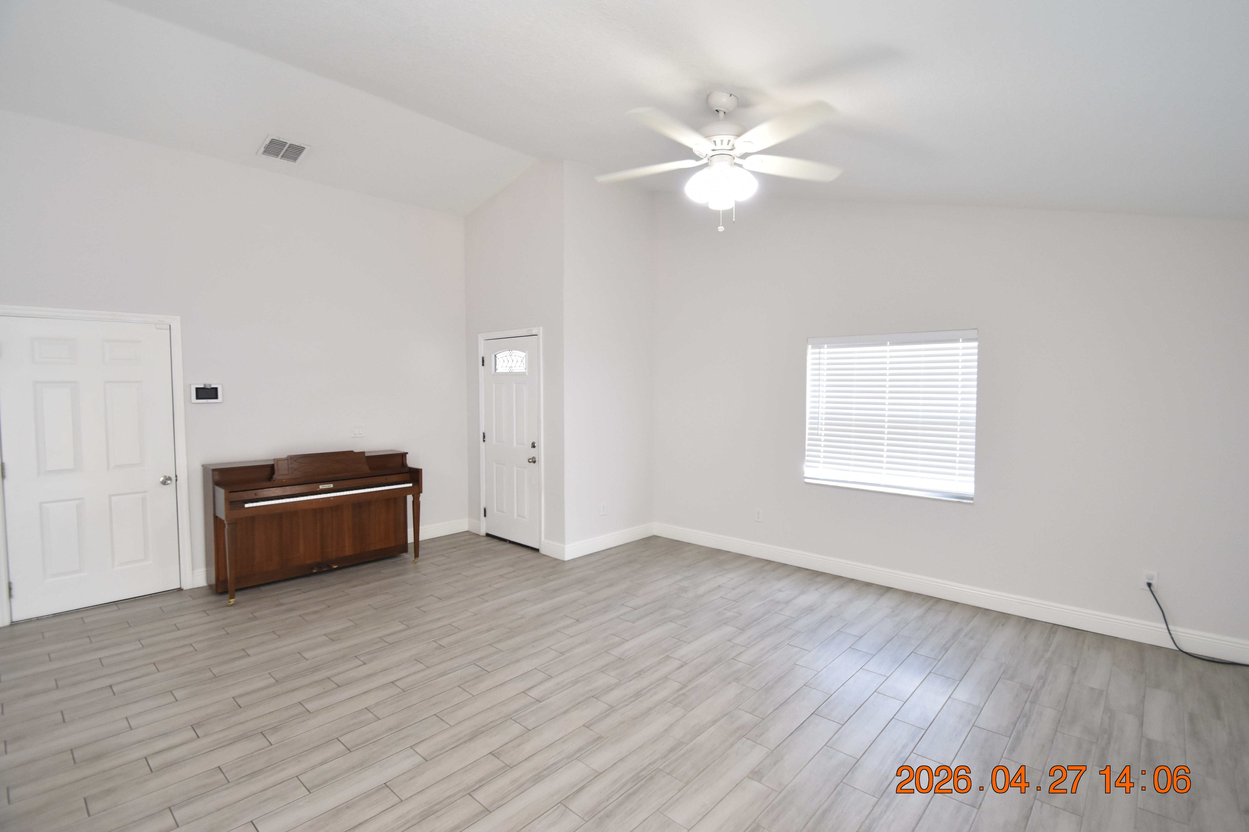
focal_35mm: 16
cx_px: 651
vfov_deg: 73.7
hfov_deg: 96.7
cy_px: 403
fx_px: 555
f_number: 3.5
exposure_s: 1/60
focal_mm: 10
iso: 800
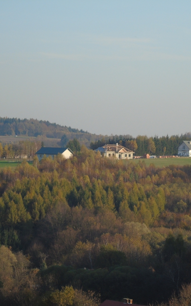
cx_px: 162
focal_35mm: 202
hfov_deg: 6.5
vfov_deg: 10.4
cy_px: 154
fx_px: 1682
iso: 80
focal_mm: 25
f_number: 4.7
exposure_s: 1/320
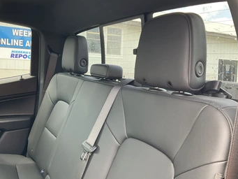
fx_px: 234
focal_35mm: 34
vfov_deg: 41.8
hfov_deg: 53.8
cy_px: 87
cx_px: 106
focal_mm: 3
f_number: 1.8
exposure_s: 1/122
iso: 64
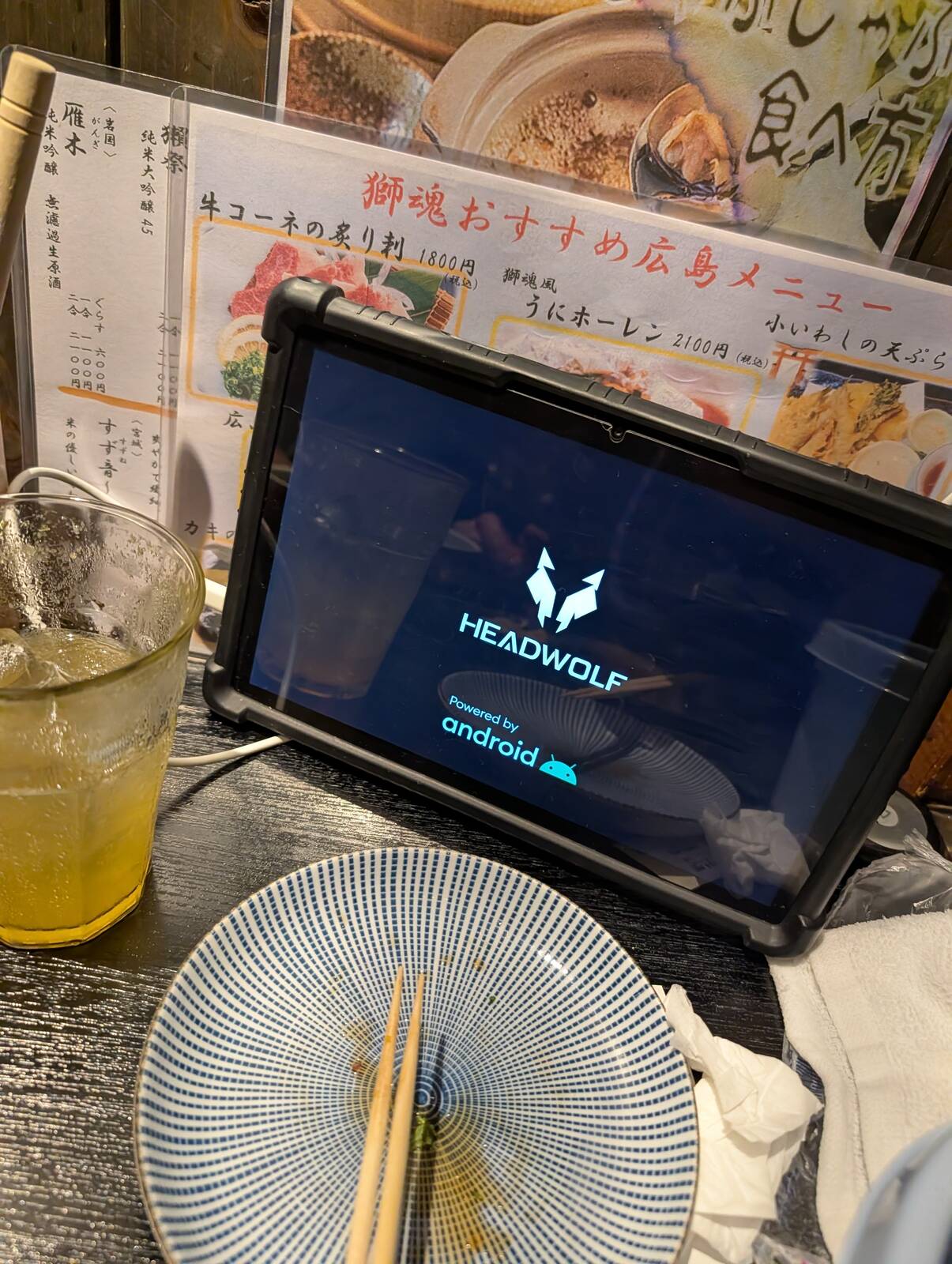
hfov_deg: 56.9
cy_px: 632
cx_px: 476
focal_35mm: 24
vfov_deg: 71.5
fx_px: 878
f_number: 1.68
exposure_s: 1/199
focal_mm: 6.9
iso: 1494
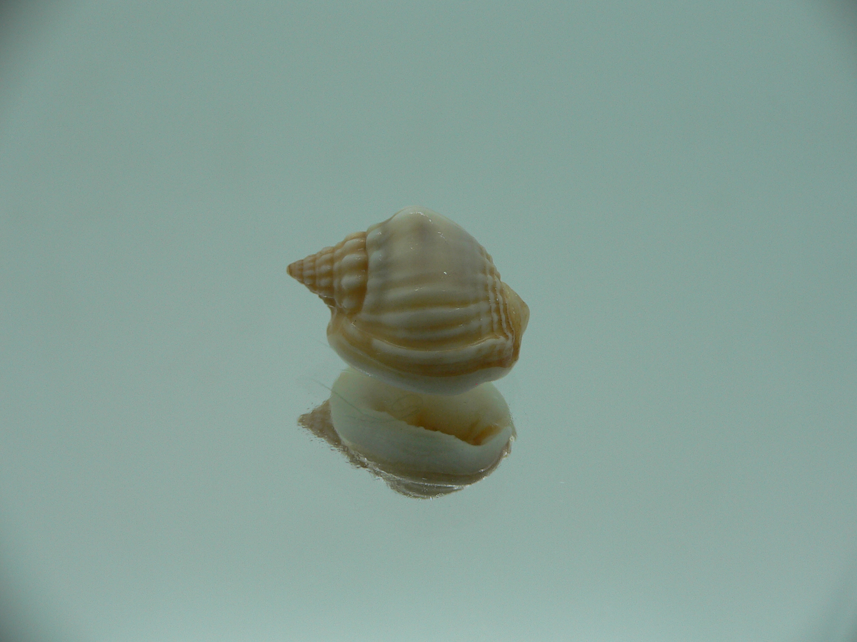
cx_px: 428
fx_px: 867
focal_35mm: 35
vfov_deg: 40.7
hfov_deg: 52.6
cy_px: 321
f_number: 2.8
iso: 80
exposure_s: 1/60
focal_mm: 4.6
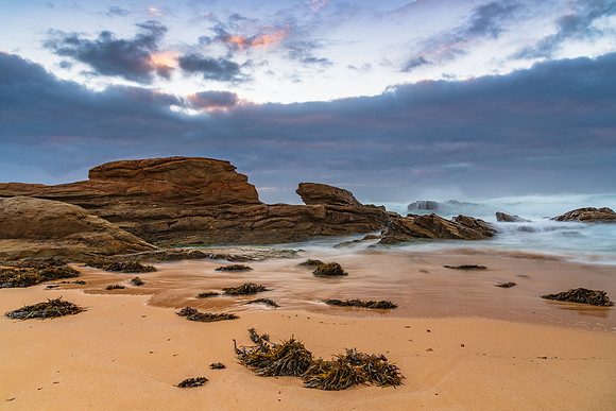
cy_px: 206
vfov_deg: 52.4
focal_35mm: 24
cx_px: 308
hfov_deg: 72.9
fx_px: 417
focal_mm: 24
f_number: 8
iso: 80
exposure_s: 2.5
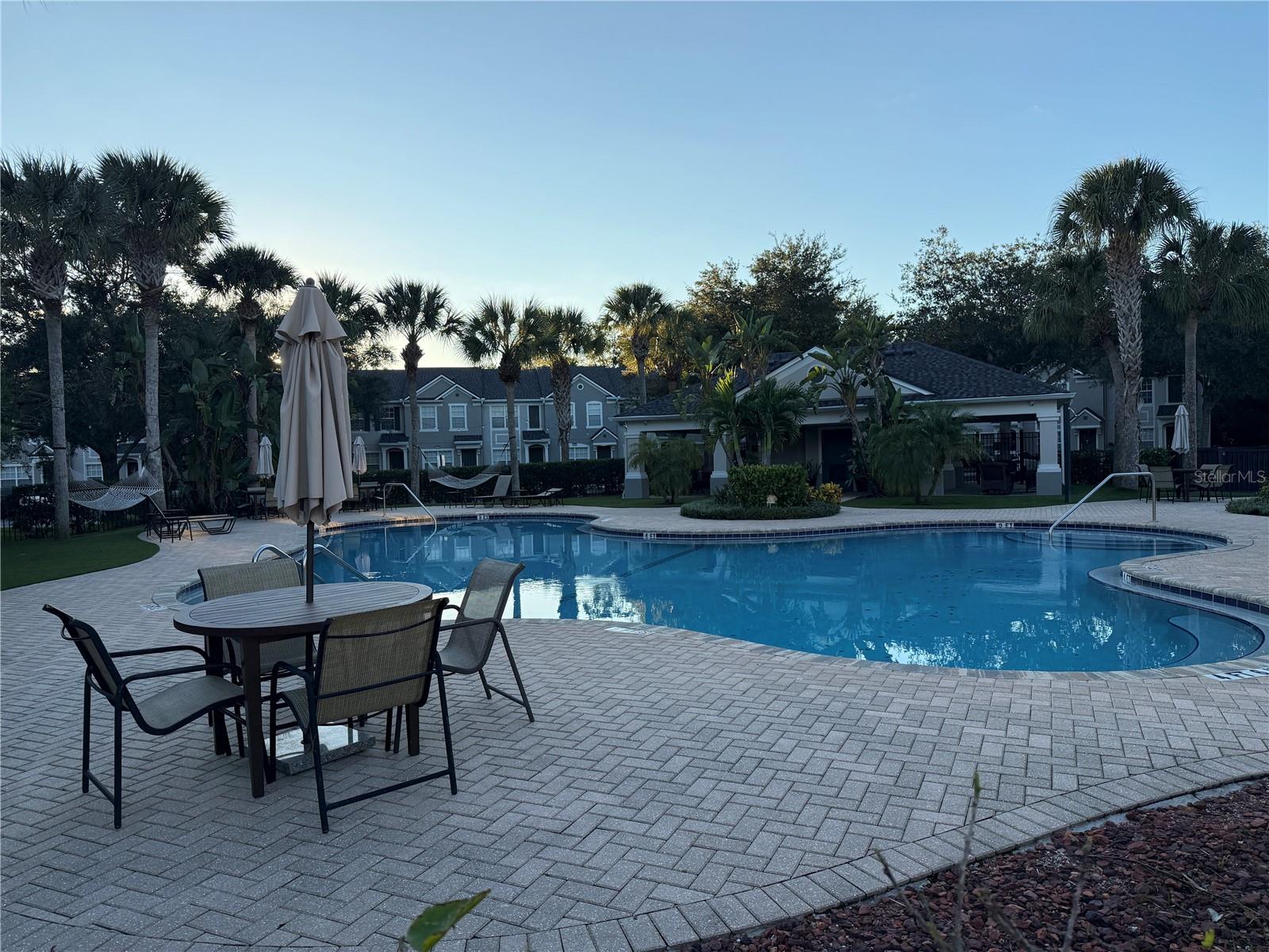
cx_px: 634
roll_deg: +1.3
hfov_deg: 71.6
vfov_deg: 56.8
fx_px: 880
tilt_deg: -1.3
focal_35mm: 24
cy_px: 476
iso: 100
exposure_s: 1/1855
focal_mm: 6.76
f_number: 1.78
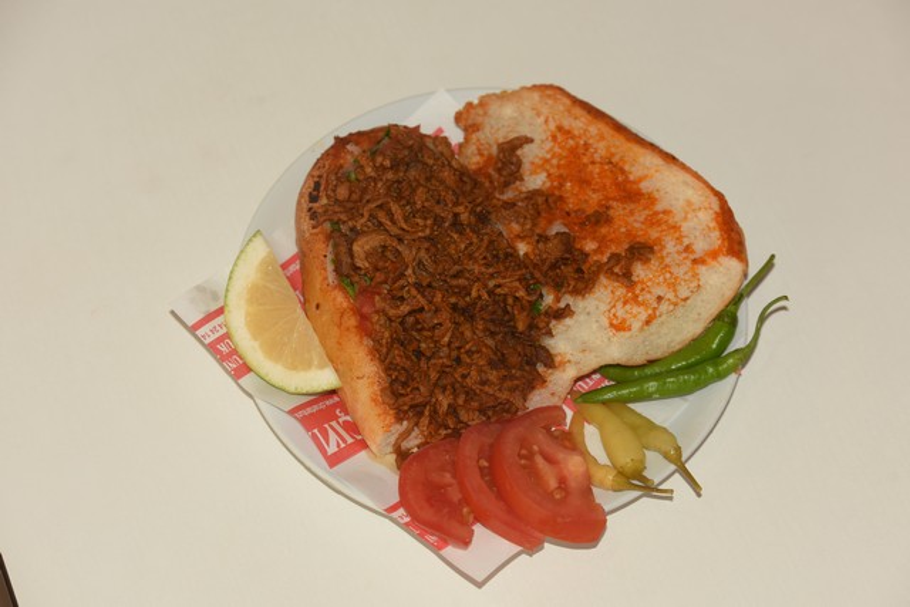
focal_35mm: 112
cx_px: 455
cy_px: 304
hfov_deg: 18.3
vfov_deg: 12.2
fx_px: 2832
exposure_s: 1/50
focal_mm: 112
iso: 200
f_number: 5.6
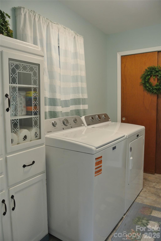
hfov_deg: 48.0
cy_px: 120
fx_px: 181
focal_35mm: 27
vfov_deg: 67.3
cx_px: 80
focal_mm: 10
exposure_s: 1/60
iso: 400
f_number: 3.5
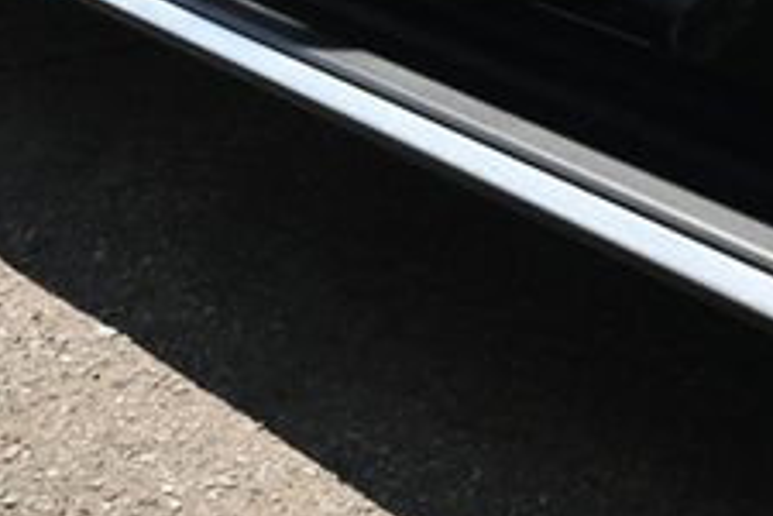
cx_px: 429
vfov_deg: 14.3
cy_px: -144
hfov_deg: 22.2
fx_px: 1969
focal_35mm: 92
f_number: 5.6
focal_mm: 21.5
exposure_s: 1/250
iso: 200
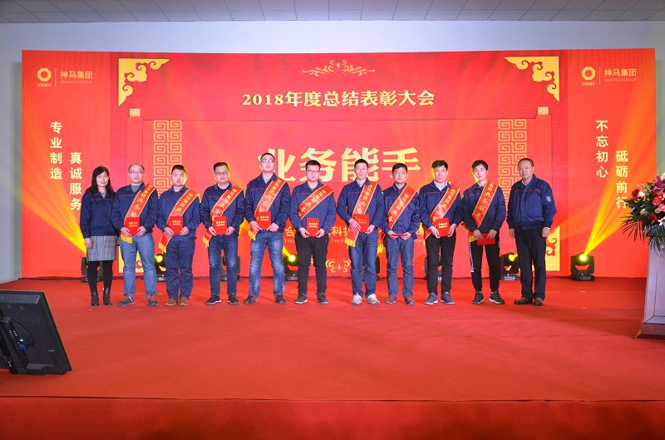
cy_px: 220
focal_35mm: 36
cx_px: 332
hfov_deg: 53.2
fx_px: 663
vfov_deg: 36.7
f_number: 5.6
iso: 1000
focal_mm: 24
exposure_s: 1/125
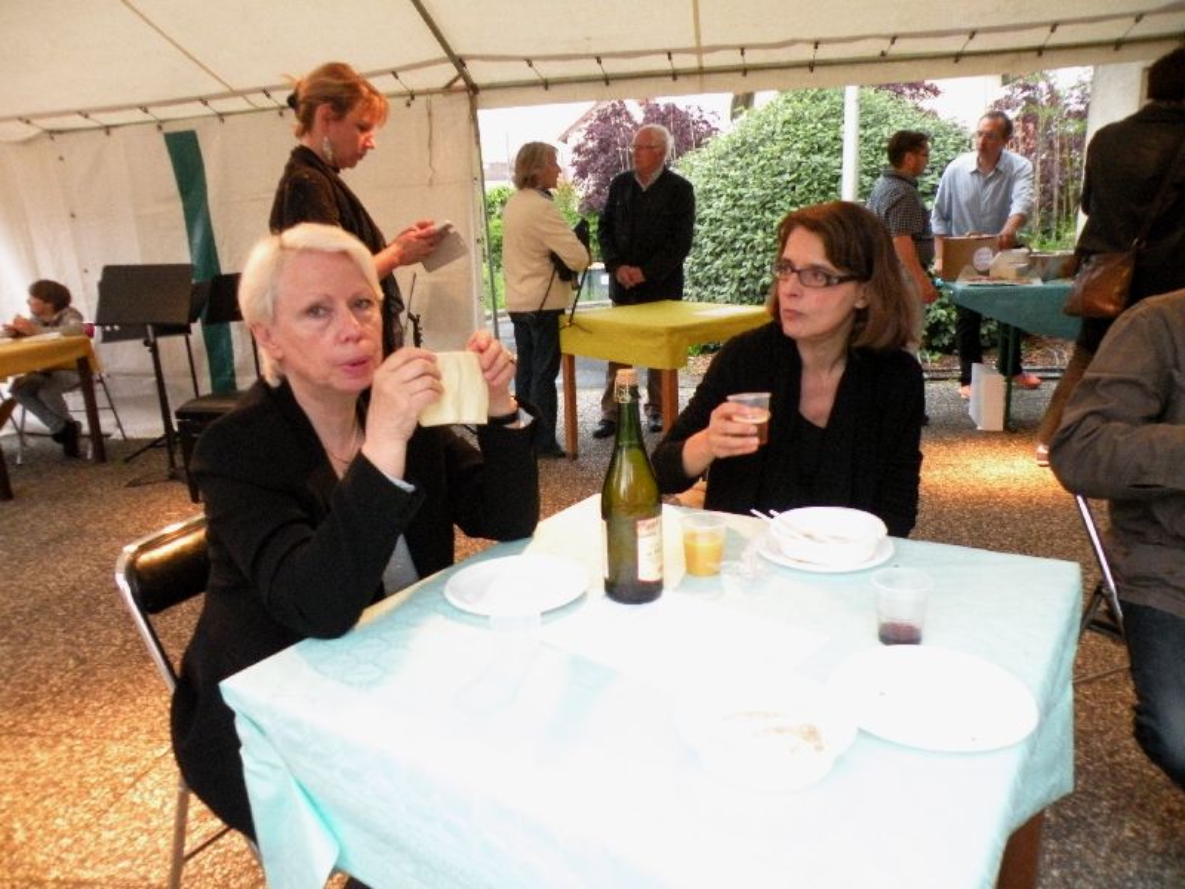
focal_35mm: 27
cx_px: 592
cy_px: 444
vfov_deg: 51.4
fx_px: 924
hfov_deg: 65.3
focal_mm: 4.7
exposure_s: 1/60
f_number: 2.8
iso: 400
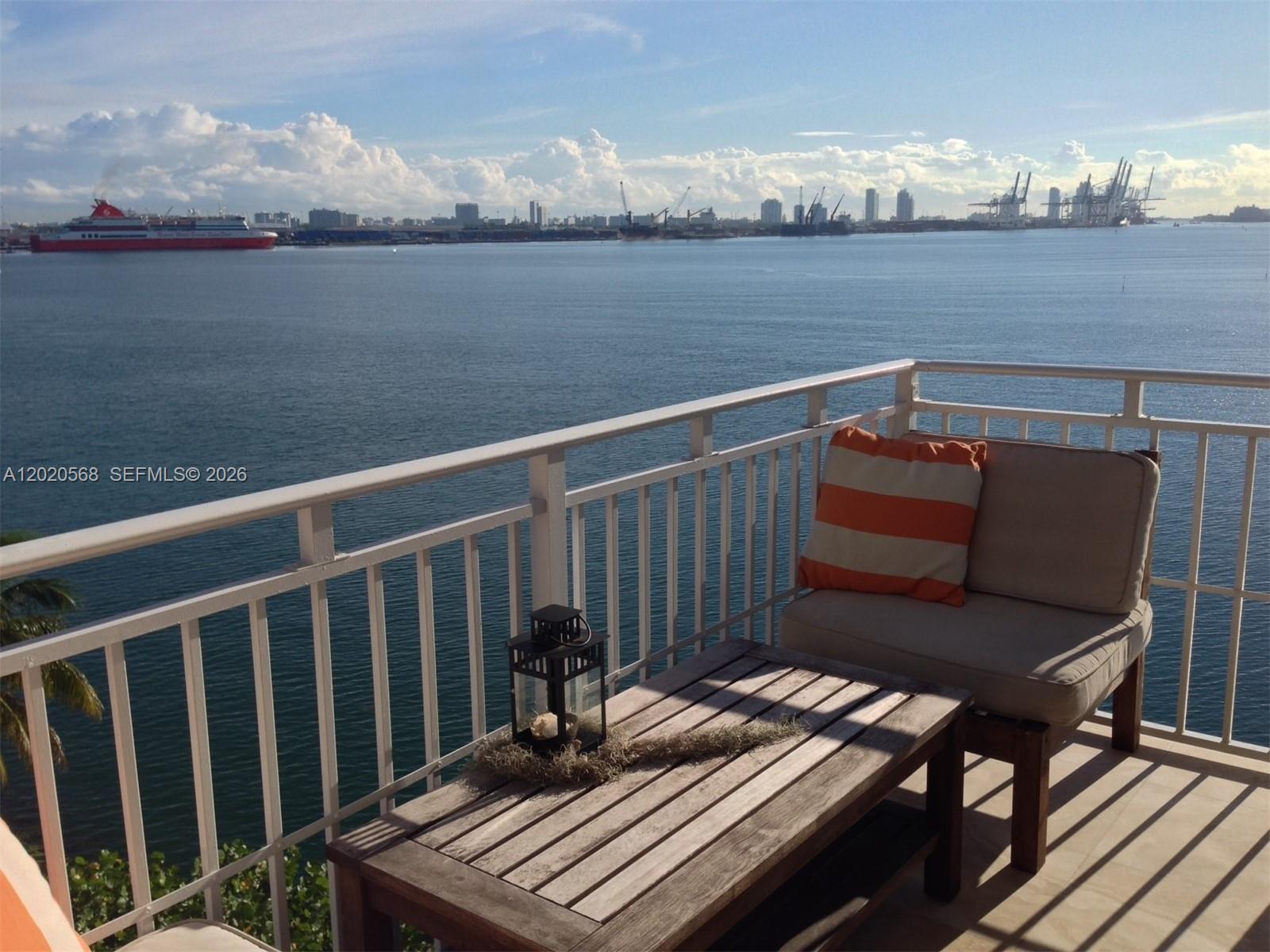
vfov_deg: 42.9
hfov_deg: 55.4
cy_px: 476
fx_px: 1211
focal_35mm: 33
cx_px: 635
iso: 50
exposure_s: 1/1748
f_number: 2.4
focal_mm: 4.12
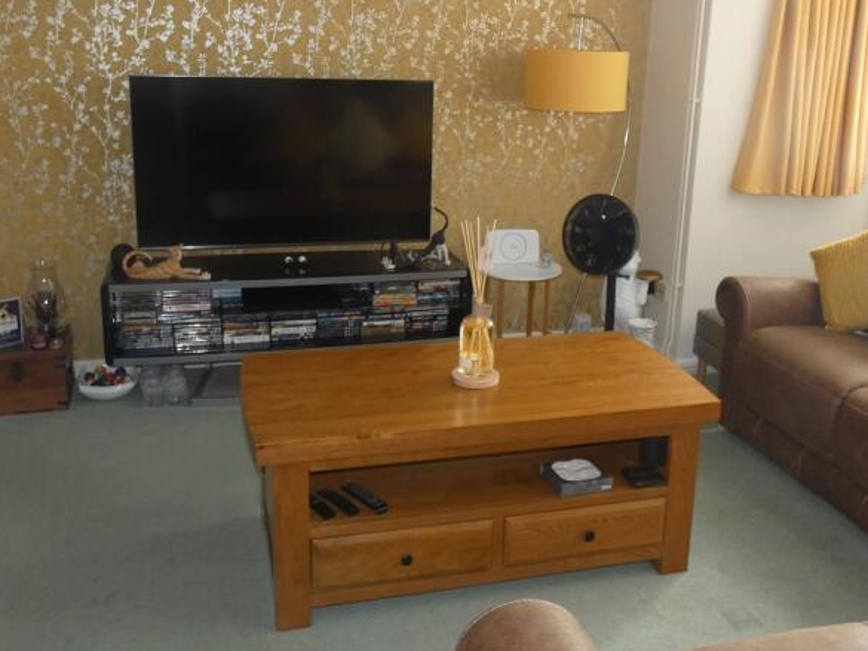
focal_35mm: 35
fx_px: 878
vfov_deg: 40.6
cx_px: 469
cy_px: 267
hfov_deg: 52.6
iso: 250
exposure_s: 1/60
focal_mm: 3.6
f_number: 2.8
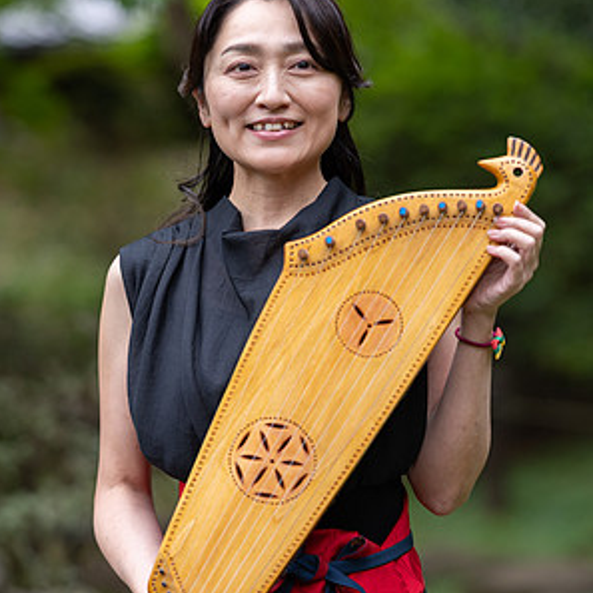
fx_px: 2616
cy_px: 309
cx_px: 296
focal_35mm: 135
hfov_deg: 12.9
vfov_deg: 12.9
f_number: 2.2
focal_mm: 105
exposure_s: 1/250
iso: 140
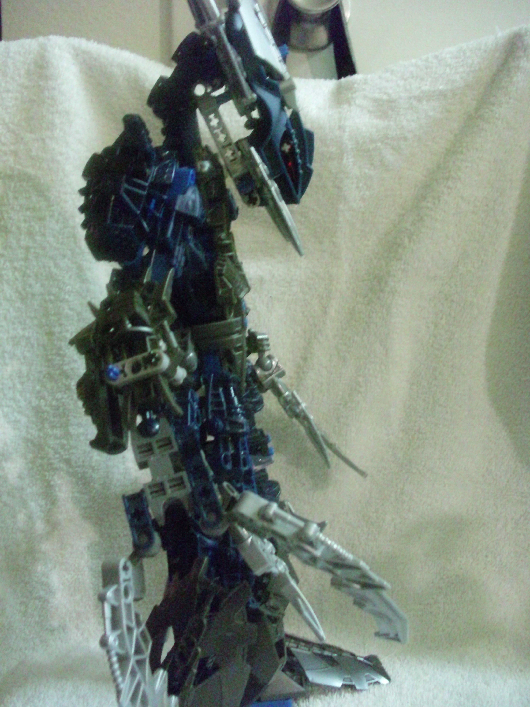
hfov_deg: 37.7
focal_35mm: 38
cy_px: 354
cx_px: 265
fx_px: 776
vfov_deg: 49.0
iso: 1600
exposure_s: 1/13
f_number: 3.1
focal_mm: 6.3
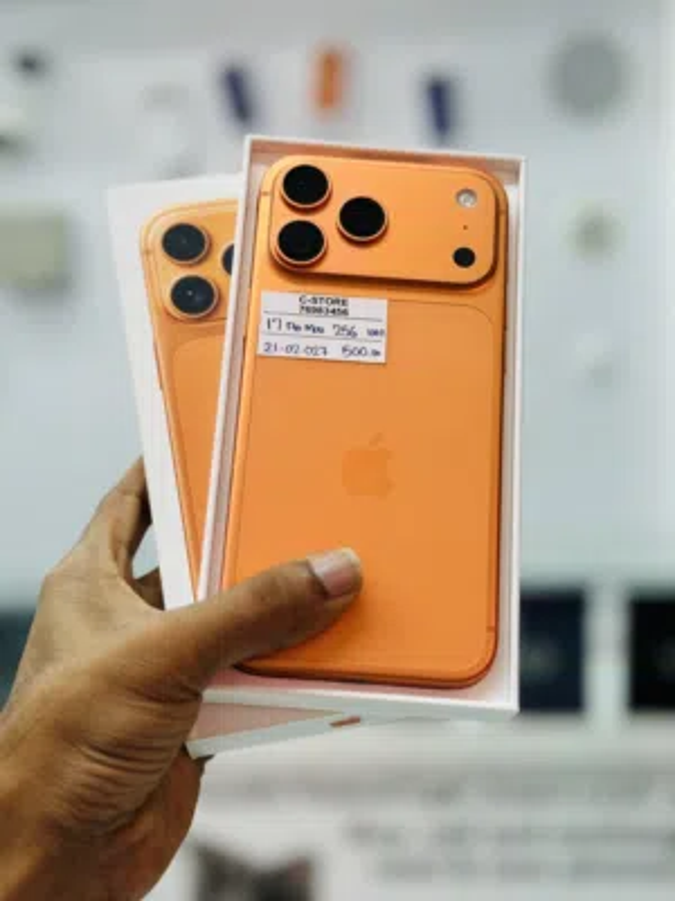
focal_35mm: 48
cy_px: 450
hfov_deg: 30.3
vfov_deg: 39.7
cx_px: 338
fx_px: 1248
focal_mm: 6.76
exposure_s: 1/217
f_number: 1.78
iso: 50
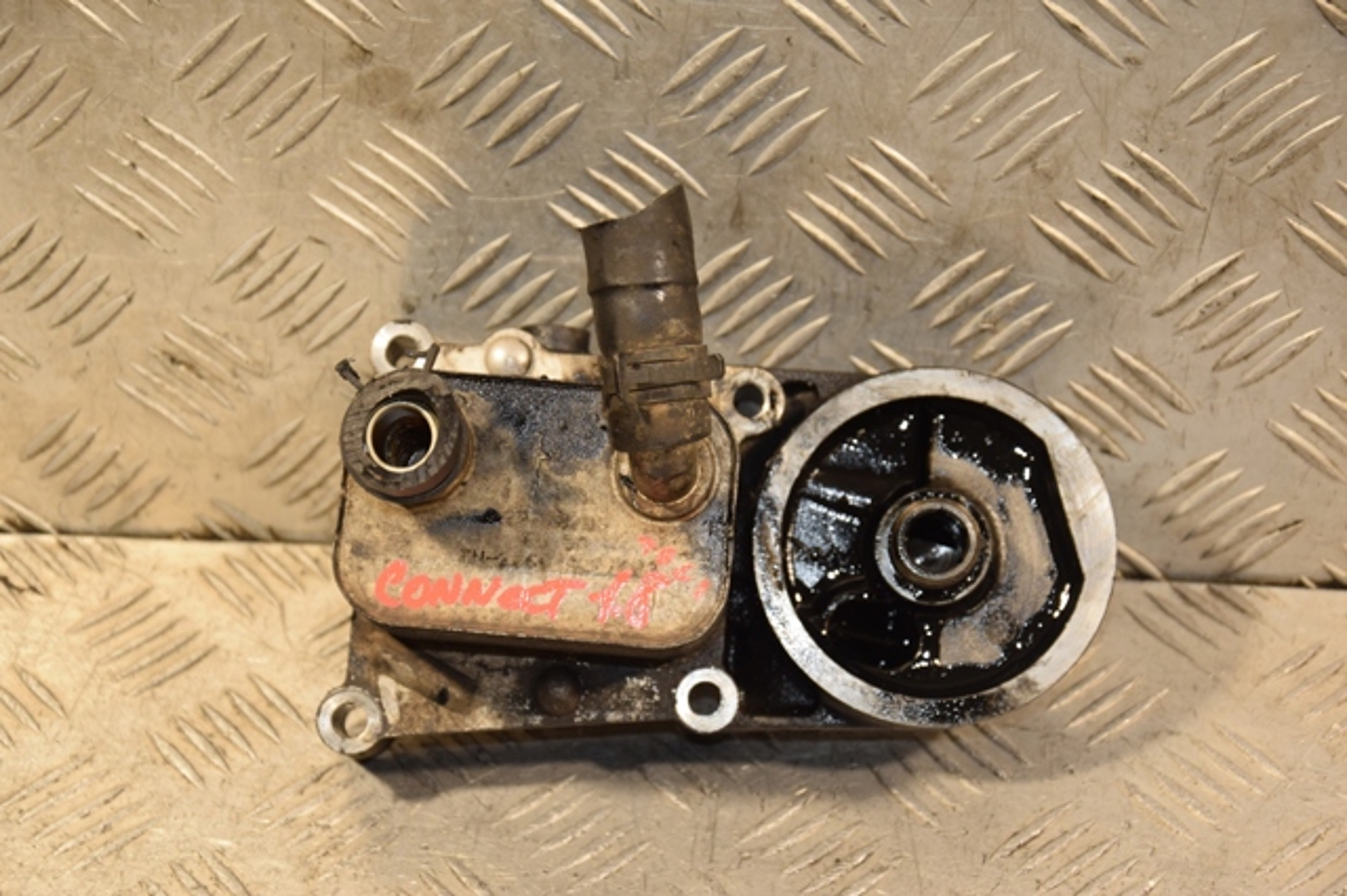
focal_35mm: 99
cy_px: 448
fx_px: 3702
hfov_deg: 20.6
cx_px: 674
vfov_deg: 13.8
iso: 800
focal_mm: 66
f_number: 5.3
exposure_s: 1/125
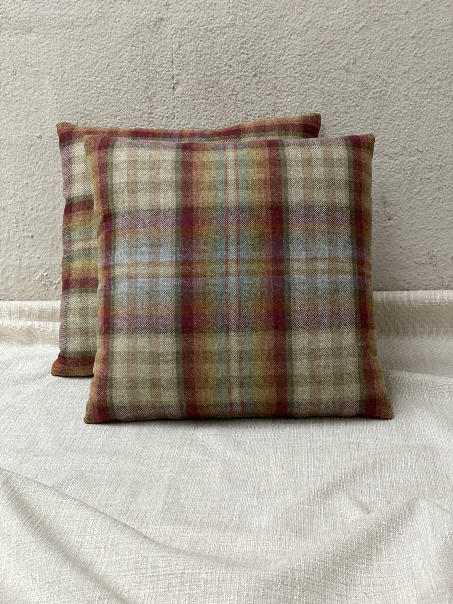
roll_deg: +0.5
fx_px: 907
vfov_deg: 36.8
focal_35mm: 52
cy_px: 302
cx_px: 226
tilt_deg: -15.8
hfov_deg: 28.0
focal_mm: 6
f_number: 2
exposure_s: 1/40
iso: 200
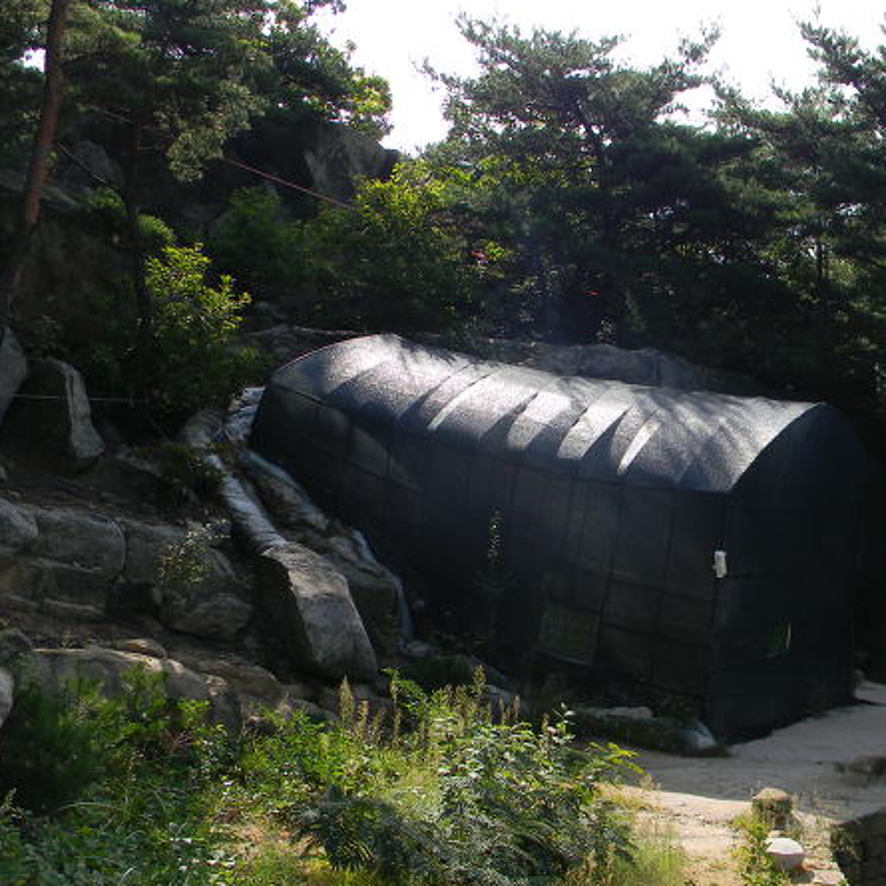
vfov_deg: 34.0
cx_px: 563
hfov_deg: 33.8
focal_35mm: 50
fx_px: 1448
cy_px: 471
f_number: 3.7
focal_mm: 6.4
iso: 80
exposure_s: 1/474
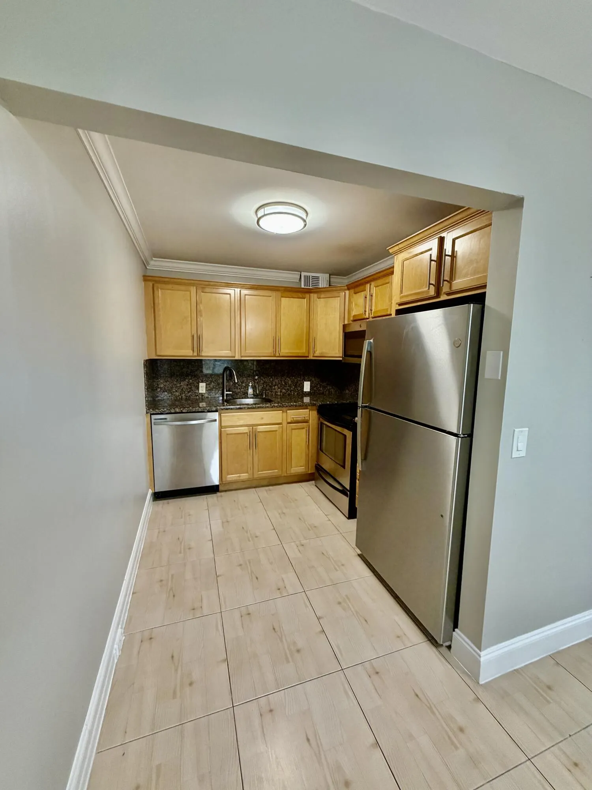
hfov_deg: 85.7
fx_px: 319
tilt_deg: -5.8
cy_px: 395
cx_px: 296
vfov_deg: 102.1
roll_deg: +0.5
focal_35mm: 14
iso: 200
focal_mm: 2.22
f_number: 2.2
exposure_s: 1/60
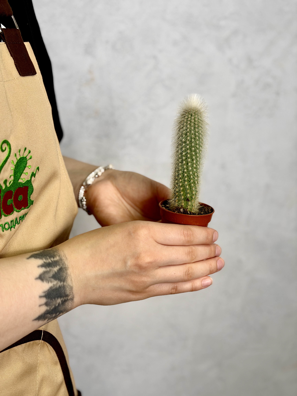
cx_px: 148
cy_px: 198
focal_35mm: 48
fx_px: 549
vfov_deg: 39.7
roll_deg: -1.7
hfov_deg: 30.3
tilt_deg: -12.6
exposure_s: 1/333
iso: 64
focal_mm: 6.76
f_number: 1.78
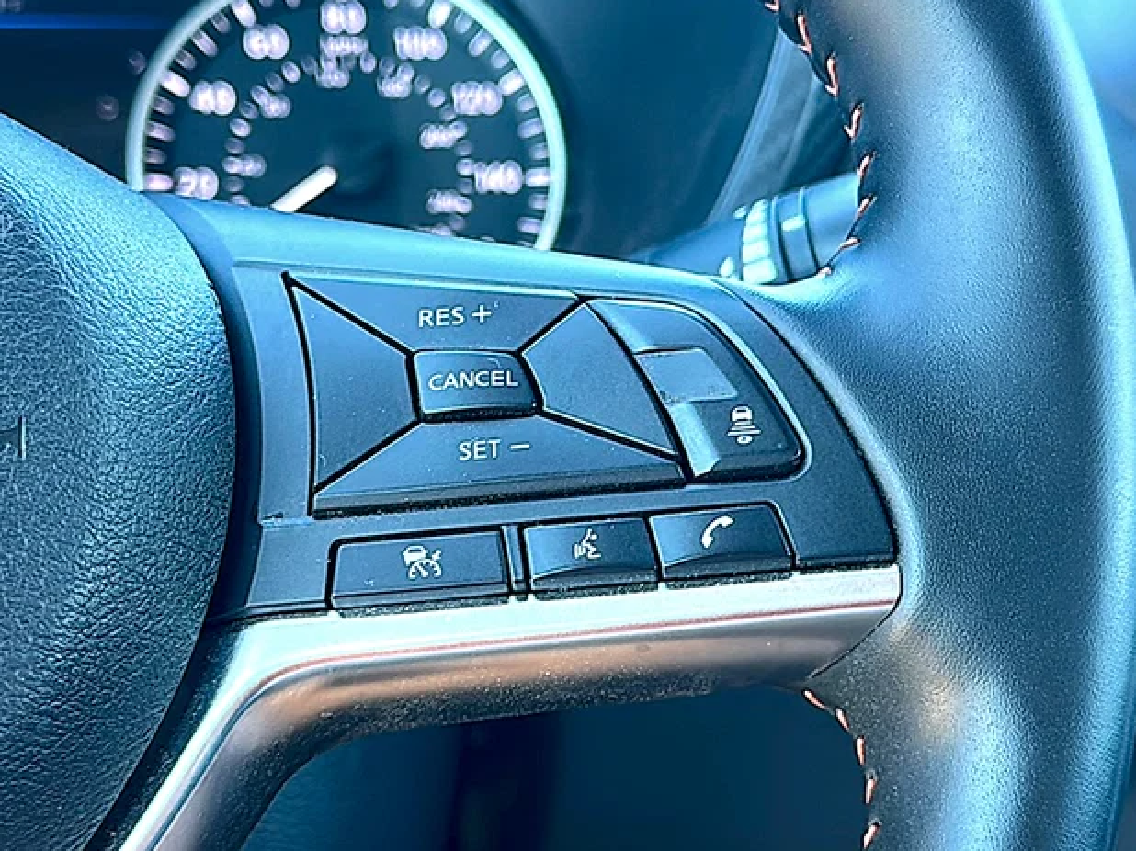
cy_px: 438
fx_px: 1673
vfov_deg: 28.5
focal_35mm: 51
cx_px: 555
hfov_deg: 37.5
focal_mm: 6.86
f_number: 1.78
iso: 64
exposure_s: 1/60
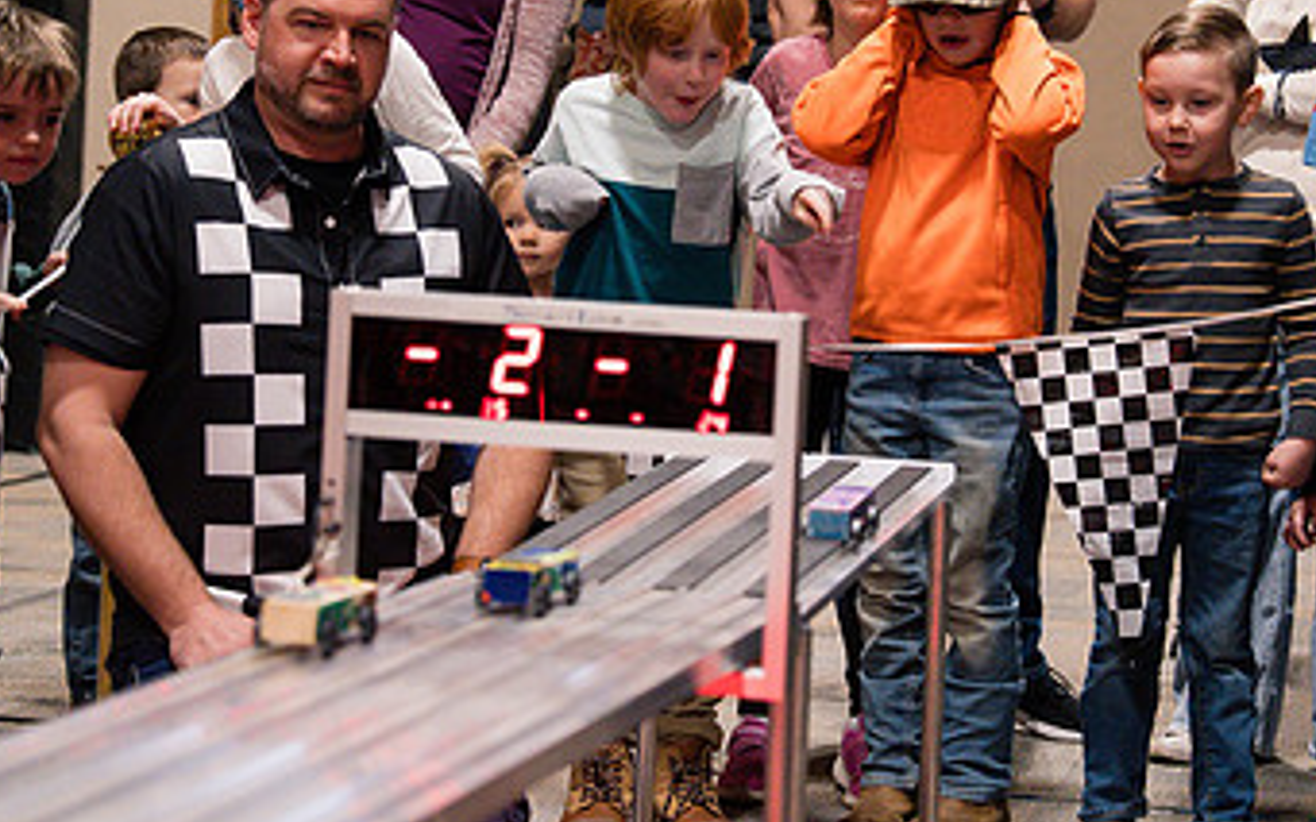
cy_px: 230
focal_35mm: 124
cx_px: 787
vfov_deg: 10.5
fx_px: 4447
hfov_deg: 16.8
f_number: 2.8
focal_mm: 70
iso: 2500
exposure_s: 1/320
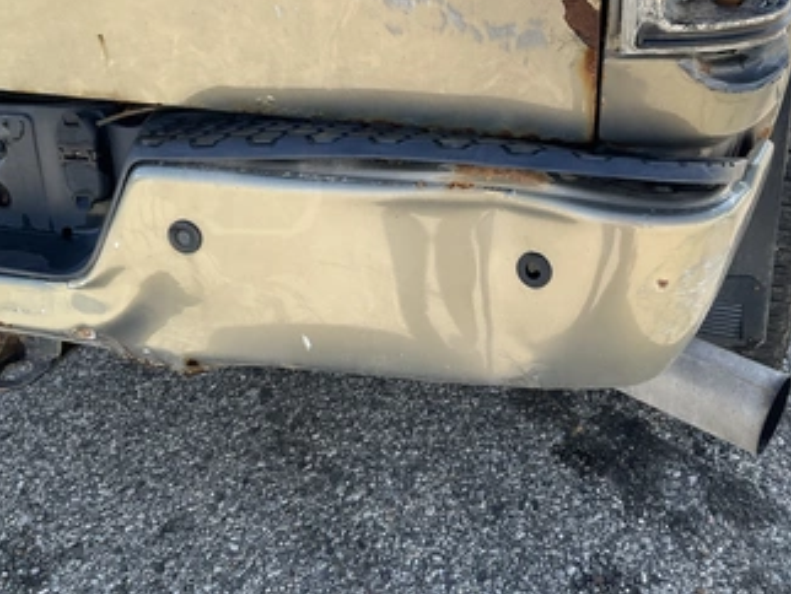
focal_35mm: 36
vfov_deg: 39.5
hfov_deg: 51.1
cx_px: 459
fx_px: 823
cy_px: 231
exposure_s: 1/289
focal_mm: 3
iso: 25
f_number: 1.8
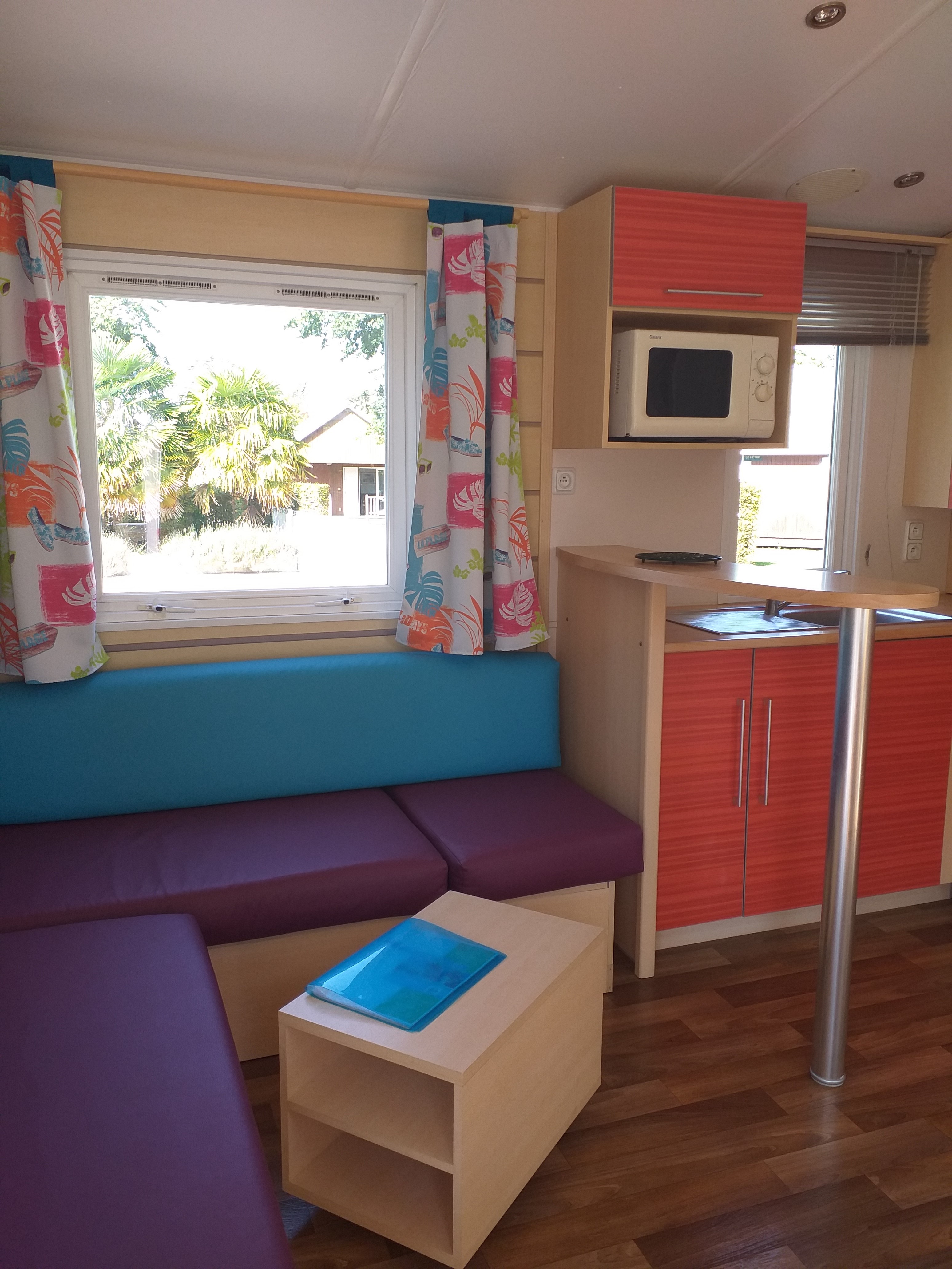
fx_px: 953
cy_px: 634
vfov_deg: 67.3
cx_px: 476
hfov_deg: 53.1
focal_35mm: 26
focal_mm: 3.6
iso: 50
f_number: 1.9
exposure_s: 1/100
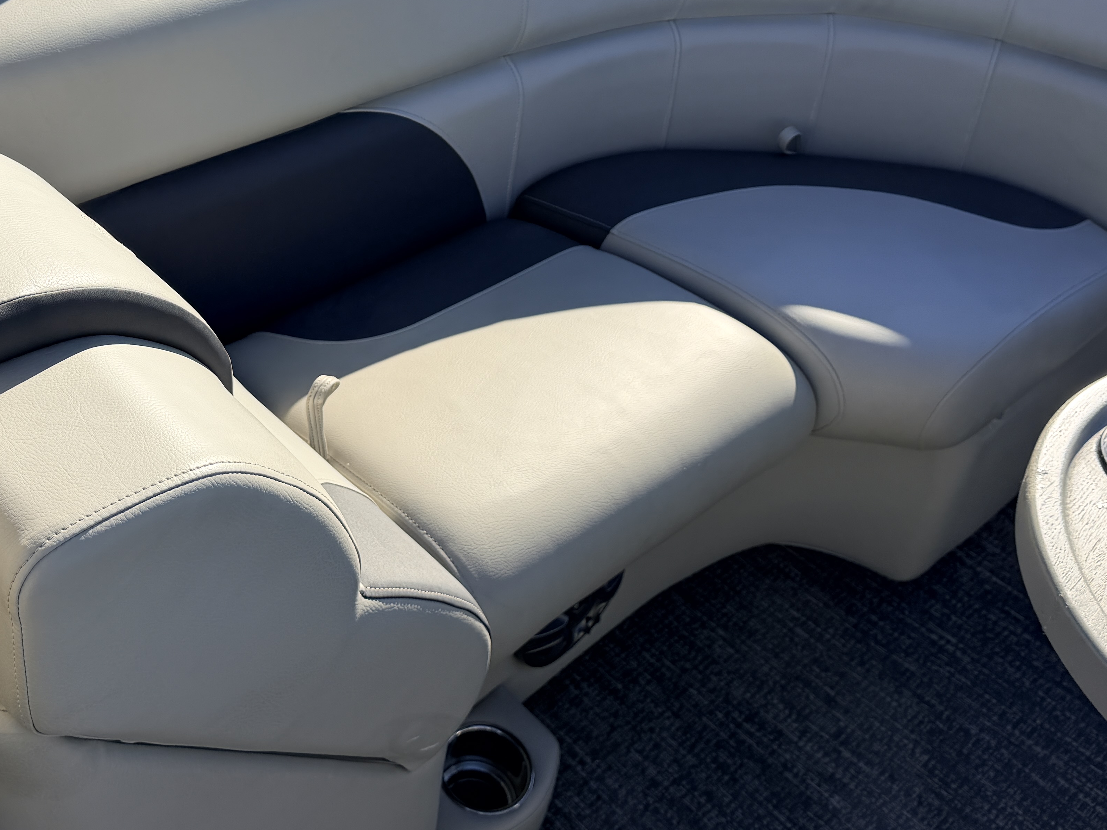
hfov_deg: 43.6
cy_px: 250
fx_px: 1375
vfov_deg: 33.2
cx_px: 438
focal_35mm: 43
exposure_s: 1/3279
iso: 80
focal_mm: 6.76
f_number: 1.78
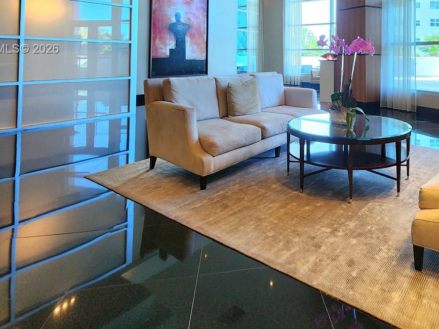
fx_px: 304
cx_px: 306
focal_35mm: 24
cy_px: 50
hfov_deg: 68.7
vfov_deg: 51.8
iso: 160
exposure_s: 1/60.2
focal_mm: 2.2
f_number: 2.2
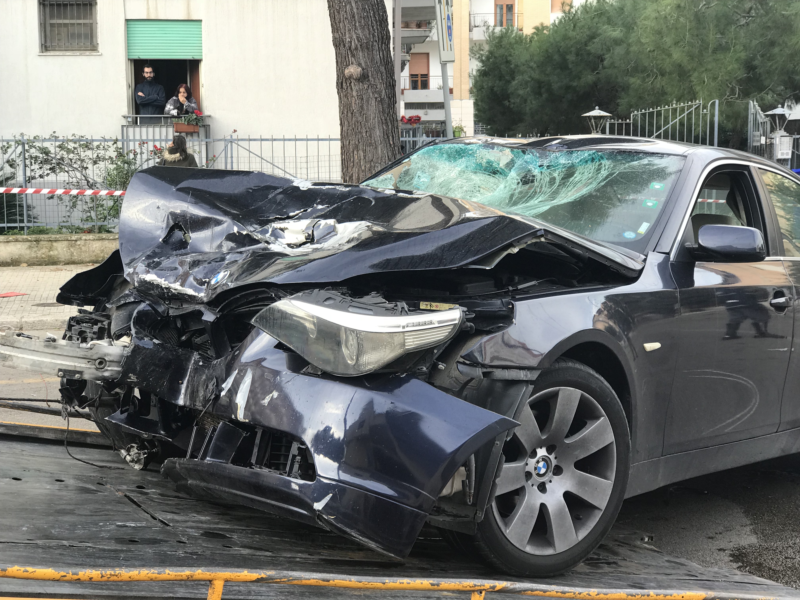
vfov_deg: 25.7
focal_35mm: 57
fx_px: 1317
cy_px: 300
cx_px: 400
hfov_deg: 33.8
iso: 25
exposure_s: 1/90
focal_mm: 6.6
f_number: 2.8
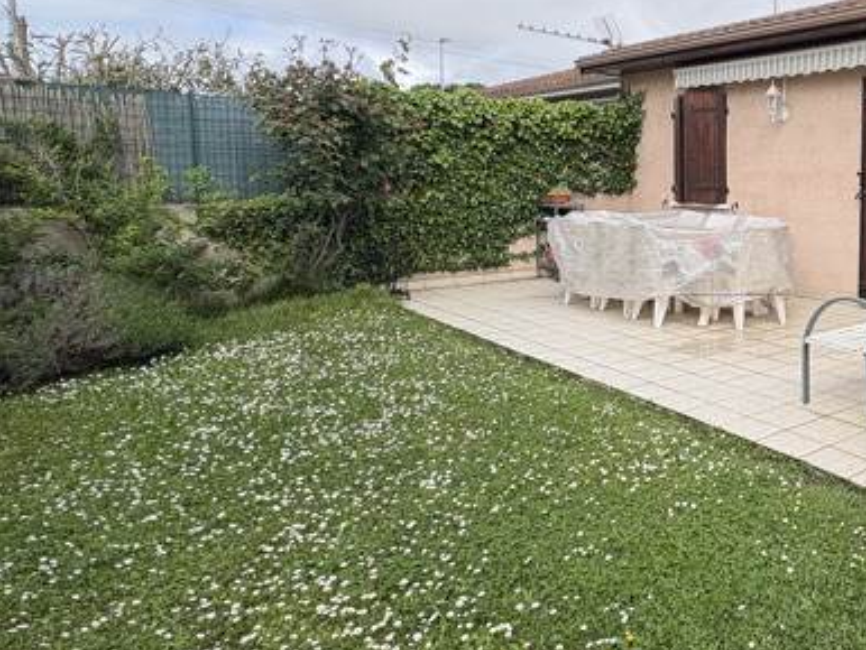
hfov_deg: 50.4
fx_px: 726
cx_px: 857
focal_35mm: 29
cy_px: 226
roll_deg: -0.4
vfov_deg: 47.6
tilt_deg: -4.3
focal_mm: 2.22
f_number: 2.2
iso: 50
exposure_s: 1/1198
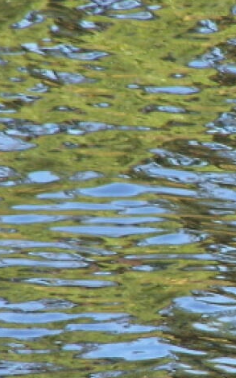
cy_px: 290
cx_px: 304
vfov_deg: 1.8
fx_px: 12065
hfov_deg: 1.1
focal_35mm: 1172
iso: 140
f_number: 3.7
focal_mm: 63
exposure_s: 1/320
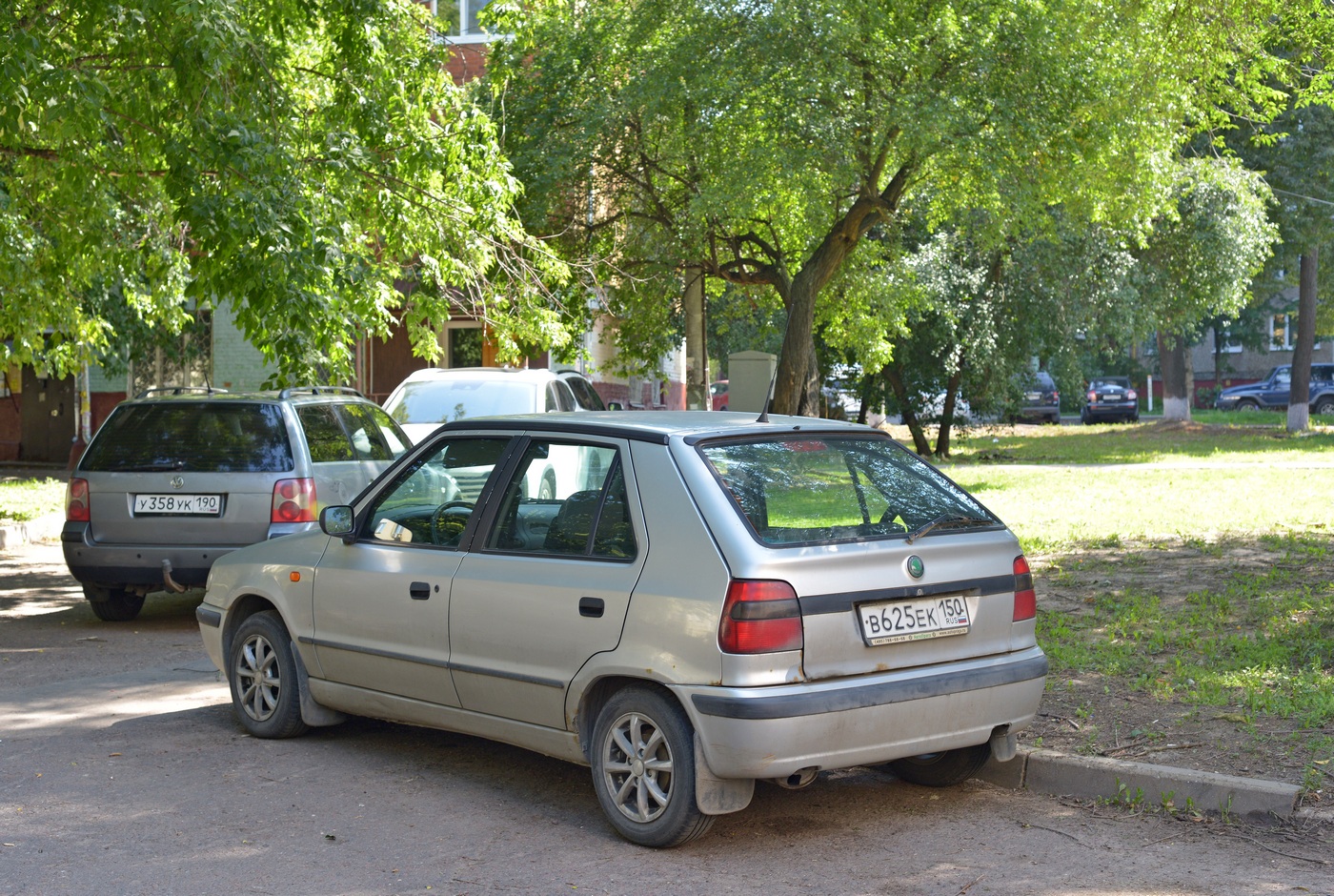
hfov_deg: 39.5
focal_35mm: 50
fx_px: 1857
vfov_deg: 27.1
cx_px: 667
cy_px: 448
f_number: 6.3
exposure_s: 1/160
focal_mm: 50
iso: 400
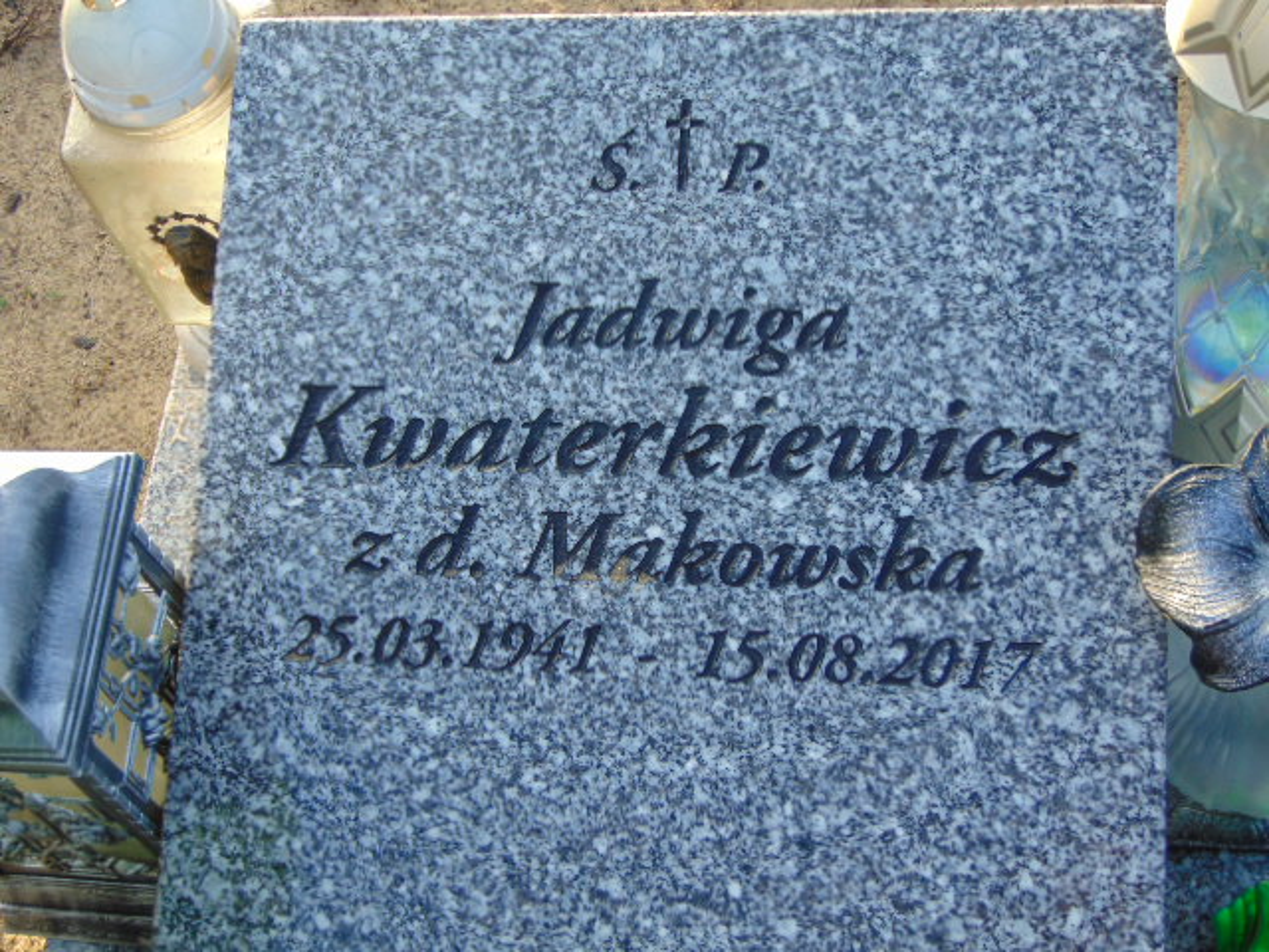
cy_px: 476
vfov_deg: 24.4
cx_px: 634
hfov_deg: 32.2
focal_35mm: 60
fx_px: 2200
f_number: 3.6
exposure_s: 1/100
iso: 80
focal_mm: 10.8
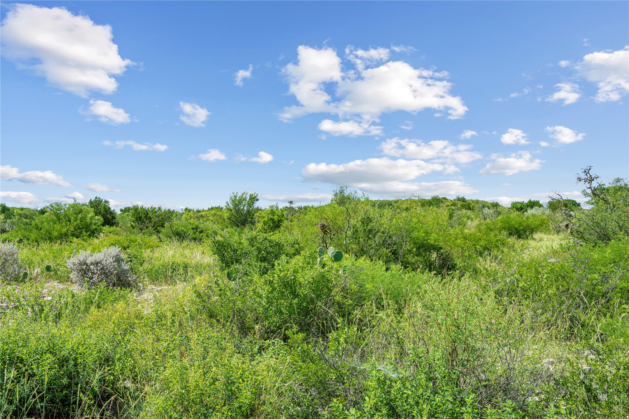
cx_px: 314
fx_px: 507
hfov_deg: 63.7
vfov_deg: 45.0
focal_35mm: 29
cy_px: 210
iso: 64
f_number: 11
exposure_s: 1/125
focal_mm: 29
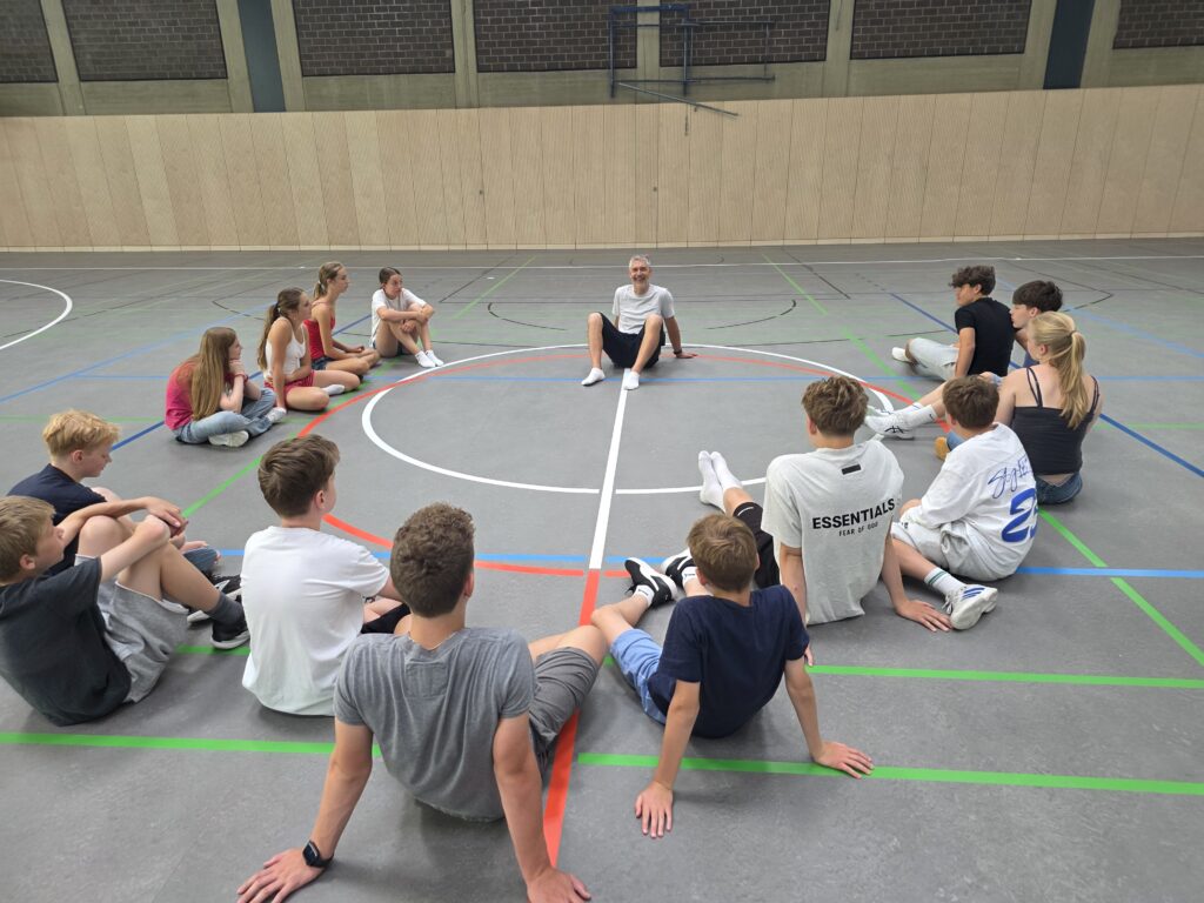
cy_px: 452
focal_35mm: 23
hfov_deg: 73.9
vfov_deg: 58.9
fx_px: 800
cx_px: 602
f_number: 1.7
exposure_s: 1/100
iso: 160
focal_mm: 6.3
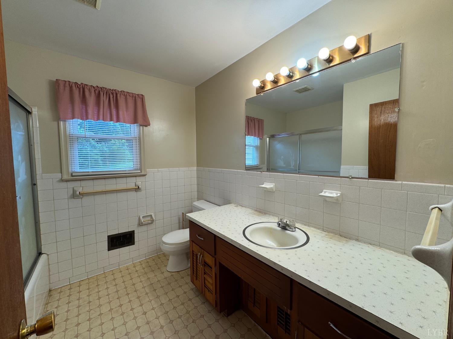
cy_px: 170
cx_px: 226
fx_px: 183
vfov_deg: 85.7
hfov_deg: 102.1
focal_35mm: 14
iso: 80
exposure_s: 1/120
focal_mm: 2.22
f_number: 2.2
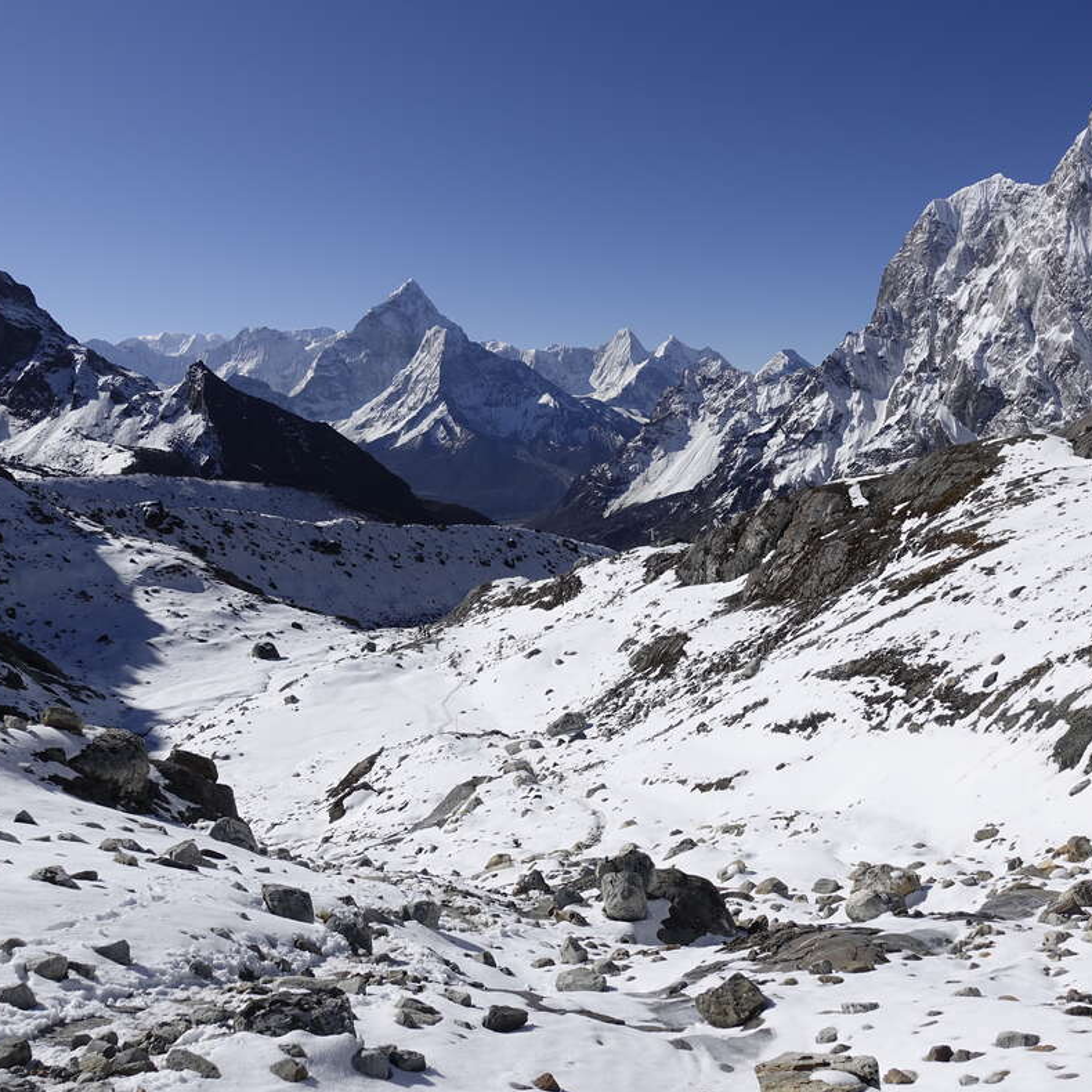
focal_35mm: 31
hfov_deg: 52.5
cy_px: 540
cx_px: 590
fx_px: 1106
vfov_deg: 52.5
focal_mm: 8.8
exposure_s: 1/160
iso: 125
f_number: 5.6
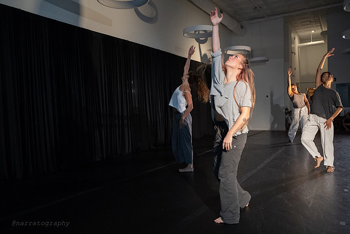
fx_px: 272
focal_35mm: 28
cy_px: 117
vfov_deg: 46.4
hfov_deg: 65.5
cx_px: 175
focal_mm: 28
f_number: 4
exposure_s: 1/320
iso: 6400
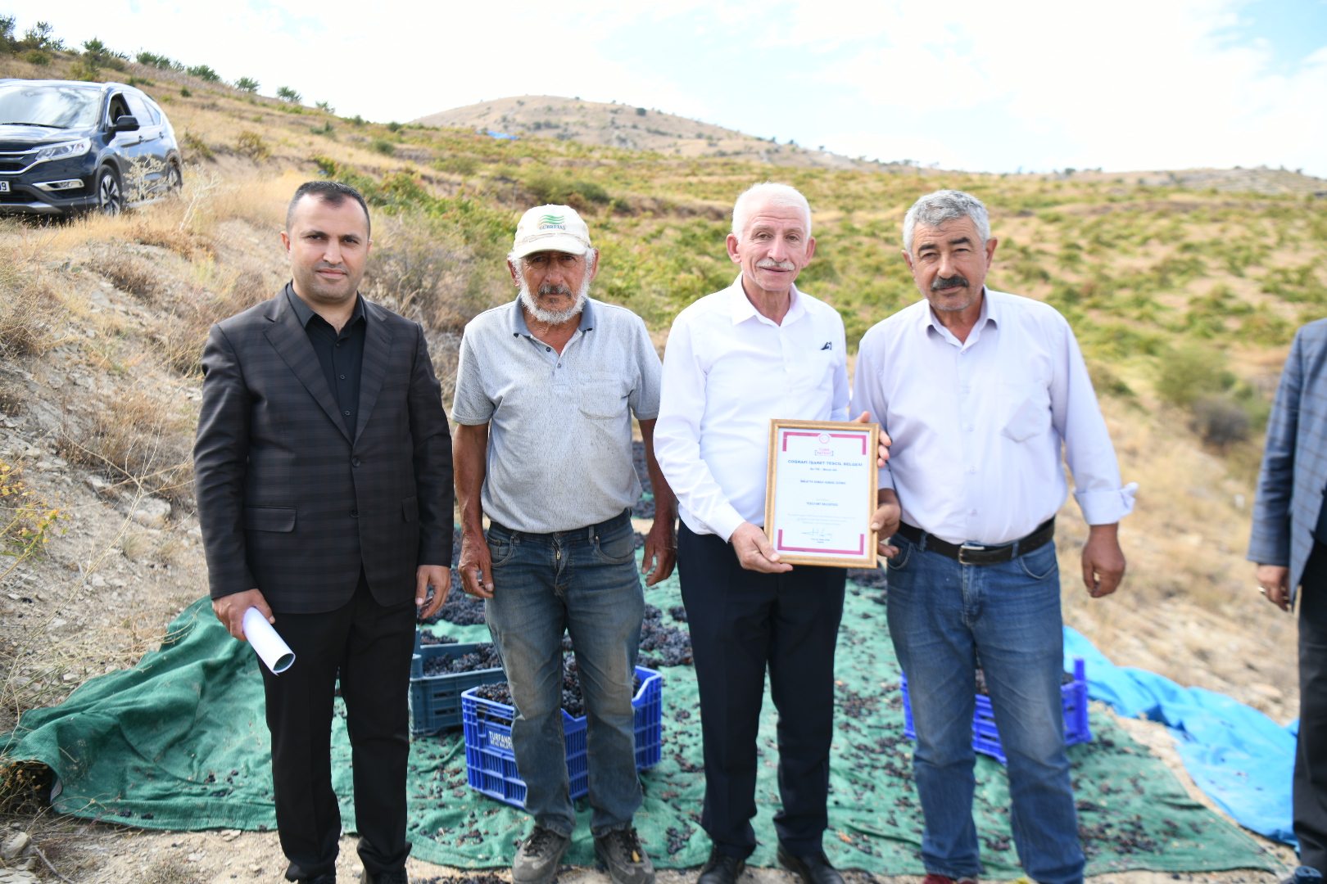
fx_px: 1069
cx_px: 664
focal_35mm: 29
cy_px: 442
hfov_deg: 63.7
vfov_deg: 45.0
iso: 64
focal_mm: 29
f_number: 3.5
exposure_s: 1/200
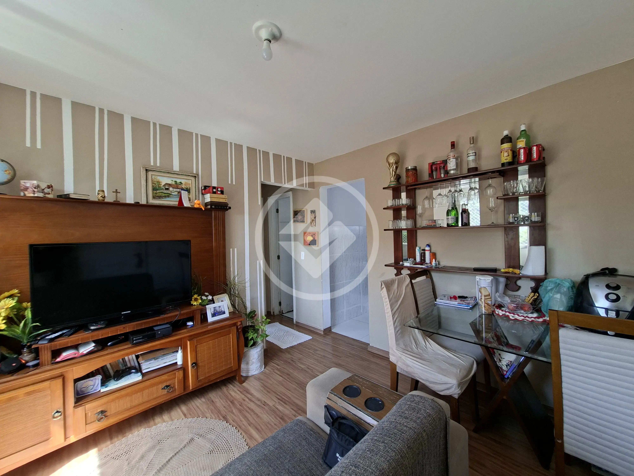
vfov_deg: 89.9
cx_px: 317
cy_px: 238
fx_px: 238
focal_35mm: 13
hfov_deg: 106.2
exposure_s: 1/40
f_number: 2.2
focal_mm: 1.74
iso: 50
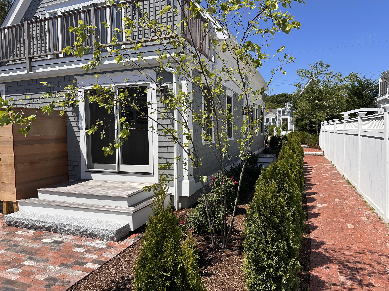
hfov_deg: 71.6
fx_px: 270
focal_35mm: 24
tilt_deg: -3.5
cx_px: 194
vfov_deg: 56.8
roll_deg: +0.6
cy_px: 146
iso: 80
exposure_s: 1/5000
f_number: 1.78
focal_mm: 6.86
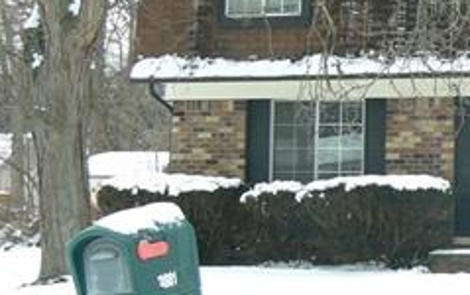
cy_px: 22
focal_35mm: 102
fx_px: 1308
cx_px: 617
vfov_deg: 12.8
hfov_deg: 18.8
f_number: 5.6
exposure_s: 1/160
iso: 80
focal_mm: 6
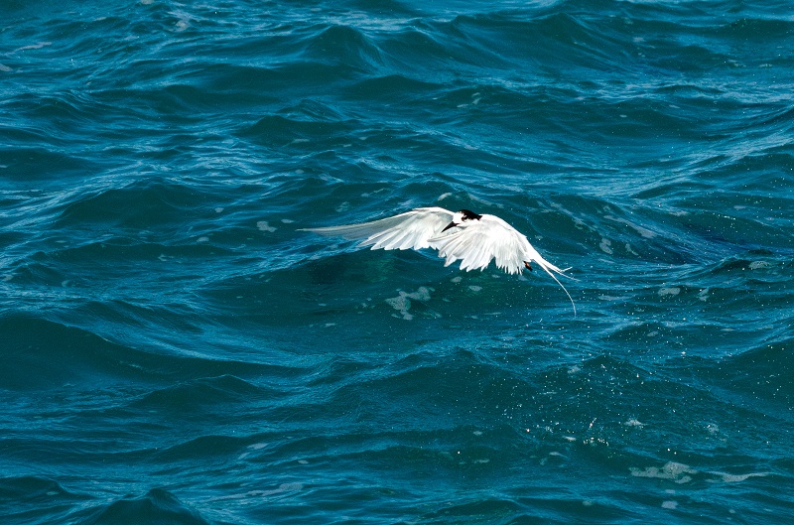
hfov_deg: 11.6
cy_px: 262
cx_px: 397
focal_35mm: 177
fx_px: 3894
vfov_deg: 7.7
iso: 400
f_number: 5.6
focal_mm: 118
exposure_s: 1/6400
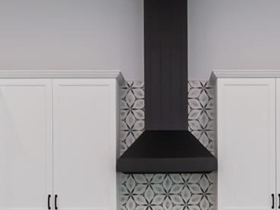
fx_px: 509
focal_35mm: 63
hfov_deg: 30.7
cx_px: 158
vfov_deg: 22.5
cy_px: 203
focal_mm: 10
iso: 100
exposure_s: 1/60
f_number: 5.6
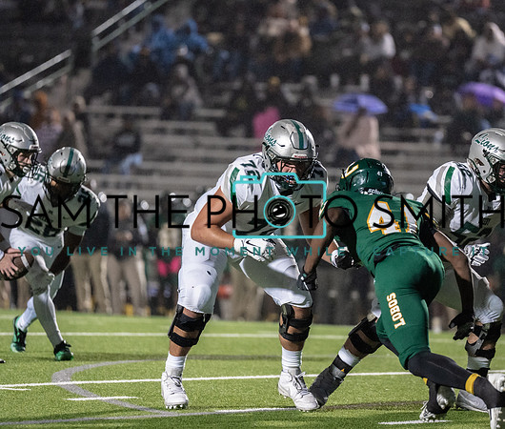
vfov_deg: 5.1
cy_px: 223
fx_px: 4830
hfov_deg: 6.0
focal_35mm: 315
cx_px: 306
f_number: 2.8
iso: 3200
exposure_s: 1/1250
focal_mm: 200
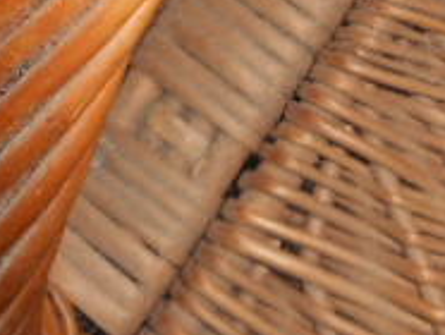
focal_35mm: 86
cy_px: -89
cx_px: 392
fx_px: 1107
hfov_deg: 22.2
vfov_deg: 16.4
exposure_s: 1/25
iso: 80
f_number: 3.7
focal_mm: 4.5
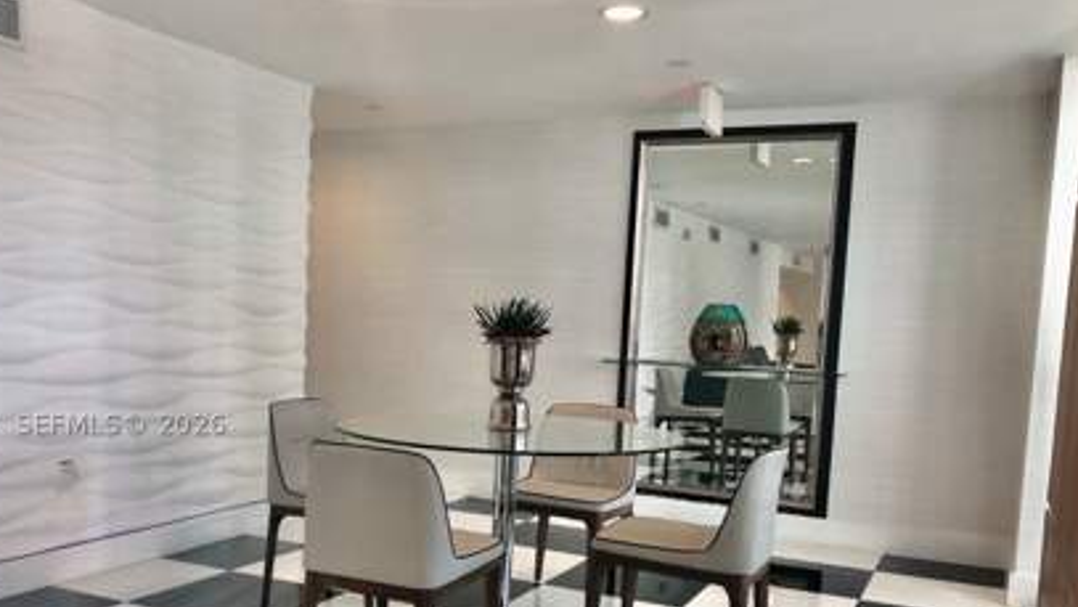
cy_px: 424
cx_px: 469
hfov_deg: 55.1
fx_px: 1029
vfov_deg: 32.5
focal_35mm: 36
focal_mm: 4
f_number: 1.8
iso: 25
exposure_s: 1/30
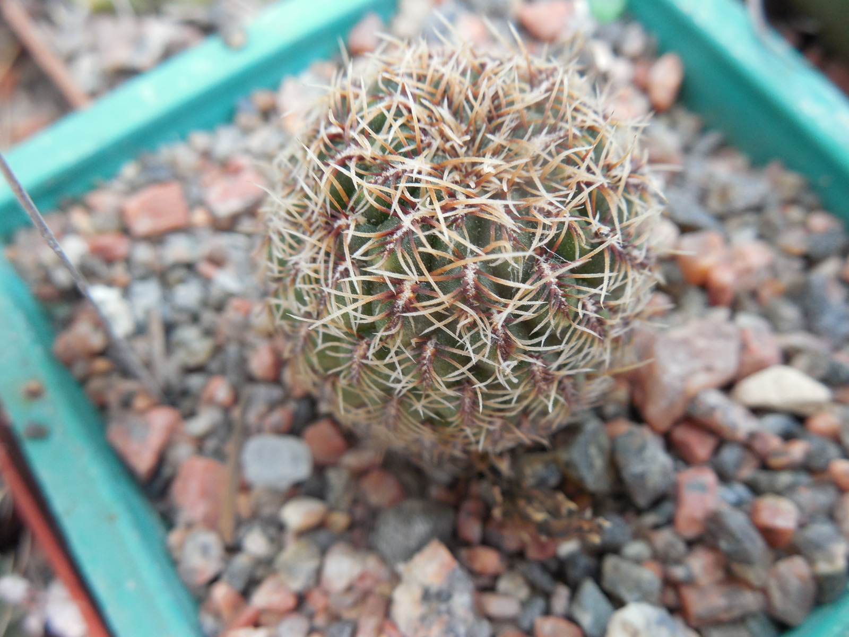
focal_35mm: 31
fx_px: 760
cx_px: 424
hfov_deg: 58.4
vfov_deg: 45.4
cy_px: 318
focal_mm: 5.6
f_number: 3.6
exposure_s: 1/60
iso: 125
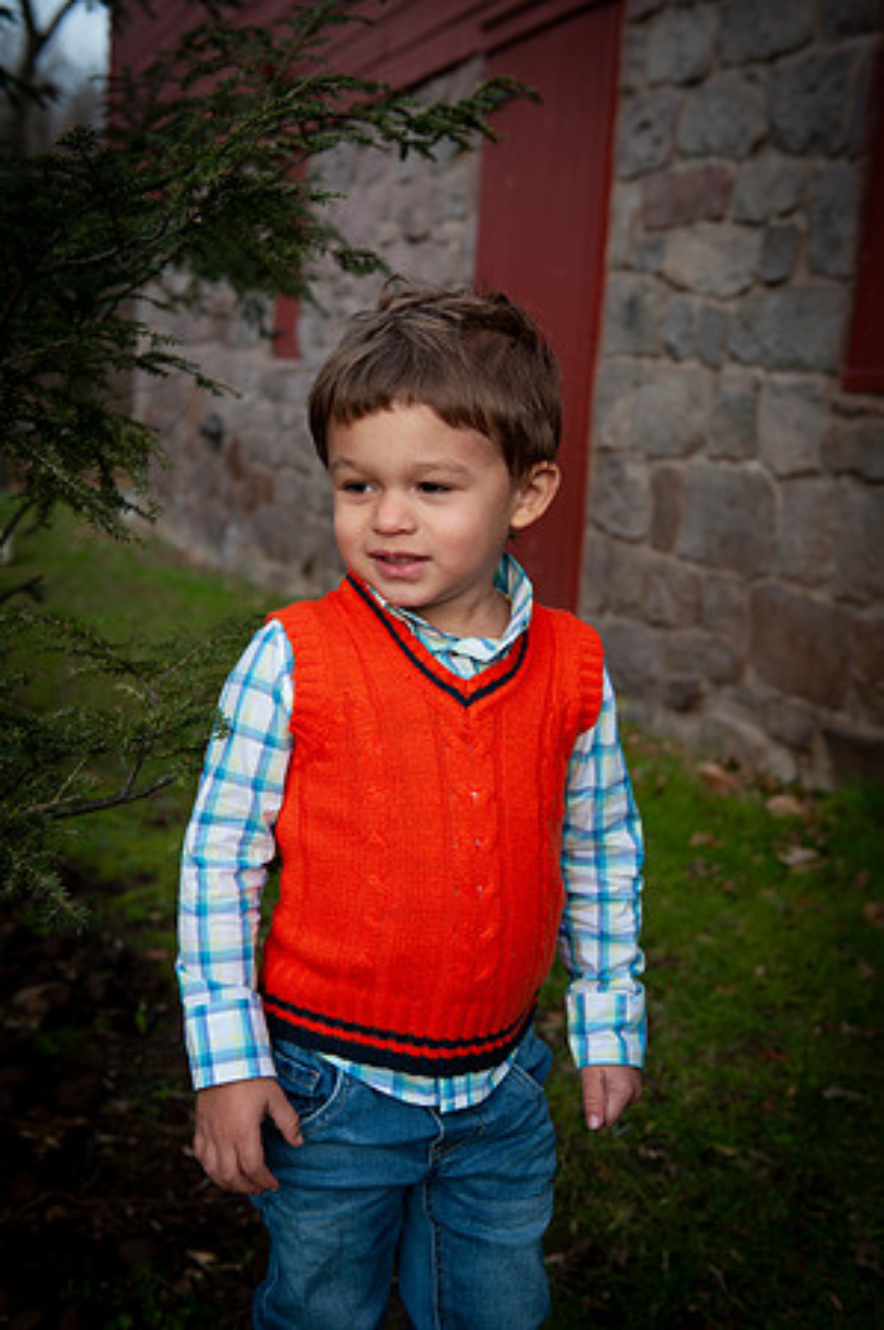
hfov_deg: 29.8
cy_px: 665
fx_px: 1661
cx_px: 442
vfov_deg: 43.6
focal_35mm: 45
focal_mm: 45
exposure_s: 1/400
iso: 400
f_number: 5
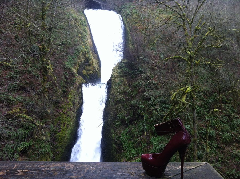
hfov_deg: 52.7
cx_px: 120
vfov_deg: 40.6
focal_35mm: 35
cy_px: 90
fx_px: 242
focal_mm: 3.85
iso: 80
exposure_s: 1/30
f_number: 2.8
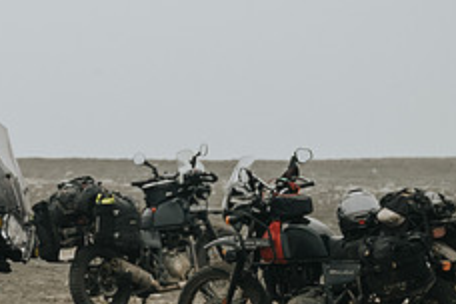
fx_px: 4066
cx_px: 70
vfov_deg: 4.3
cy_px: 195
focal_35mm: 321
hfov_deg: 6.4
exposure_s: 1/2000
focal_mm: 83.8
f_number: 5.6
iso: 800
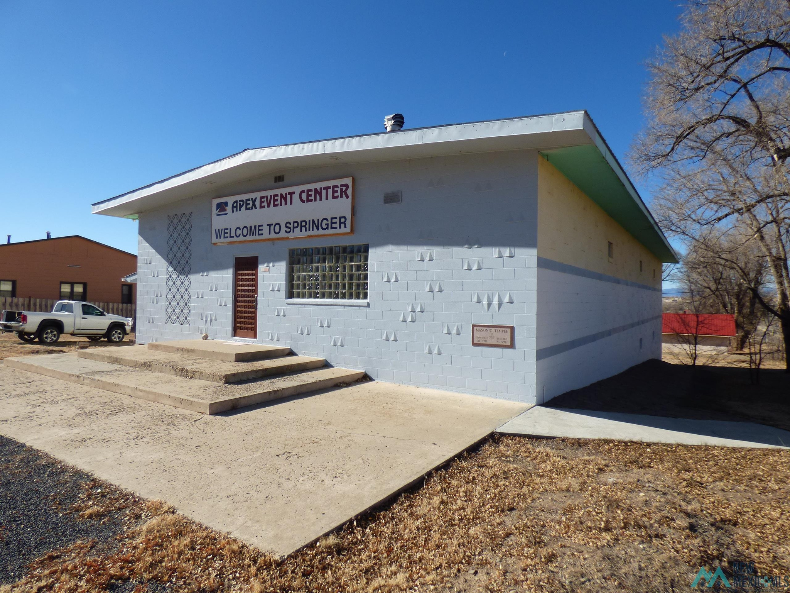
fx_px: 456
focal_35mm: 20
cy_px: 296
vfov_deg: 66.0
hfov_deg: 81.7
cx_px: 395
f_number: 2.8
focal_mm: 3.58
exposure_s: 1/1600
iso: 100
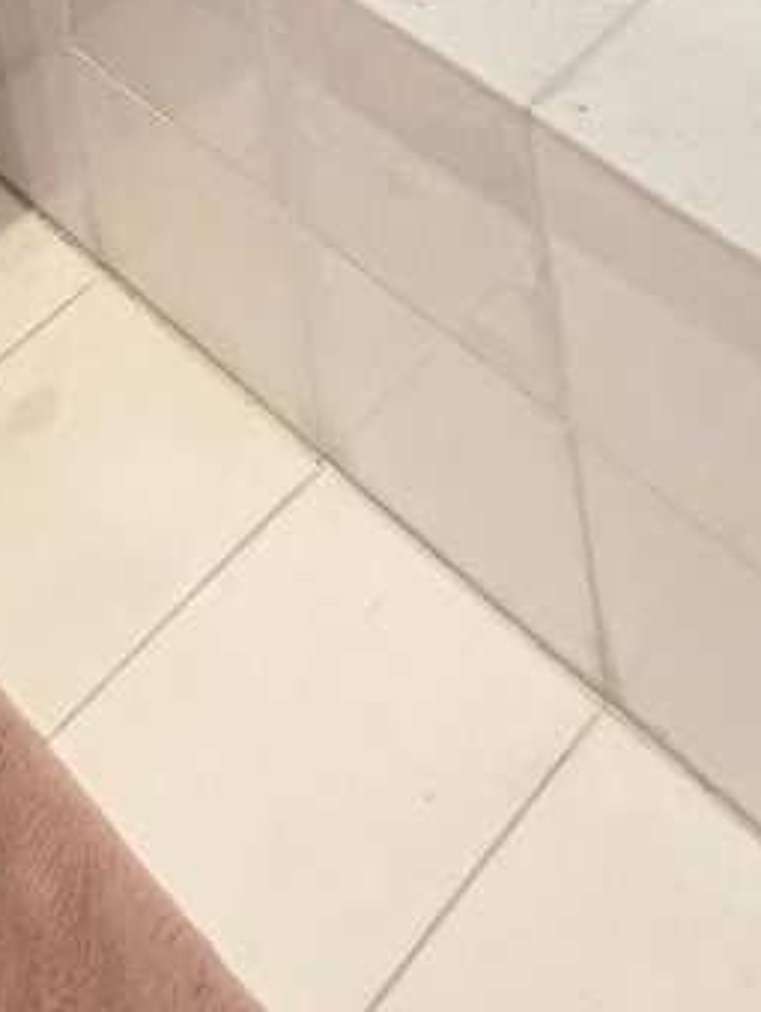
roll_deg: +4.5
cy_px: -1137
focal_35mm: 66
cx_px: 937
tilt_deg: -9.3
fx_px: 1931
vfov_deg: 17.6
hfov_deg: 20.7
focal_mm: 2.22
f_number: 2.2
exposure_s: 1/120
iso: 250
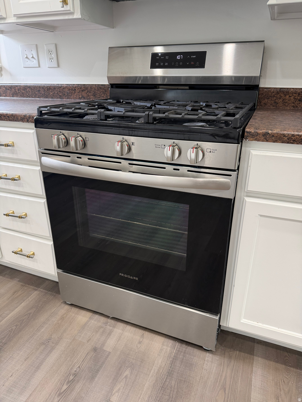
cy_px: 201
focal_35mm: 24
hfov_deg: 56.8
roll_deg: -0.2
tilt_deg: -23.6
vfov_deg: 71.6
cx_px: 151
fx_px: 279
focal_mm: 6.76
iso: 160
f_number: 1.78
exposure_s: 1/60
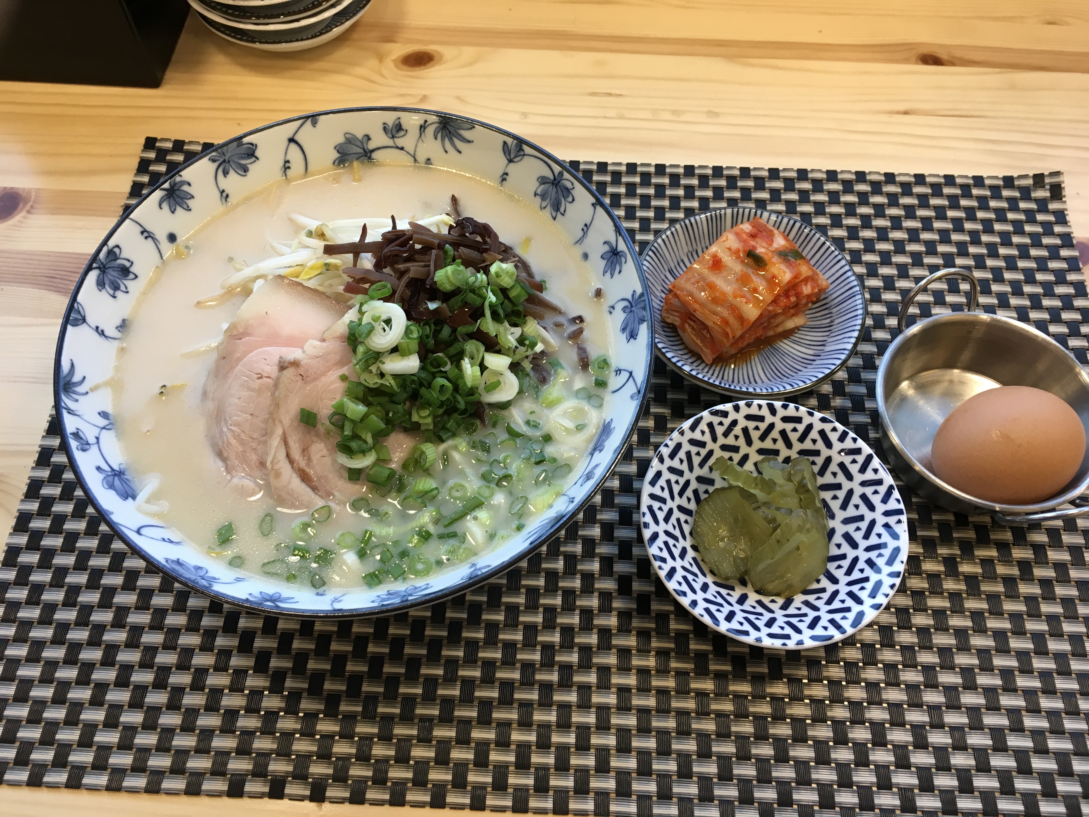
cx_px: 544
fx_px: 912
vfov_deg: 48.2
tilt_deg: -61.2
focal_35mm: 29
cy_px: 408
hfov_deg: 61.7
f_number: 2.2
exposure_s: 1/30
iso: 25
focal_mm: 4.15
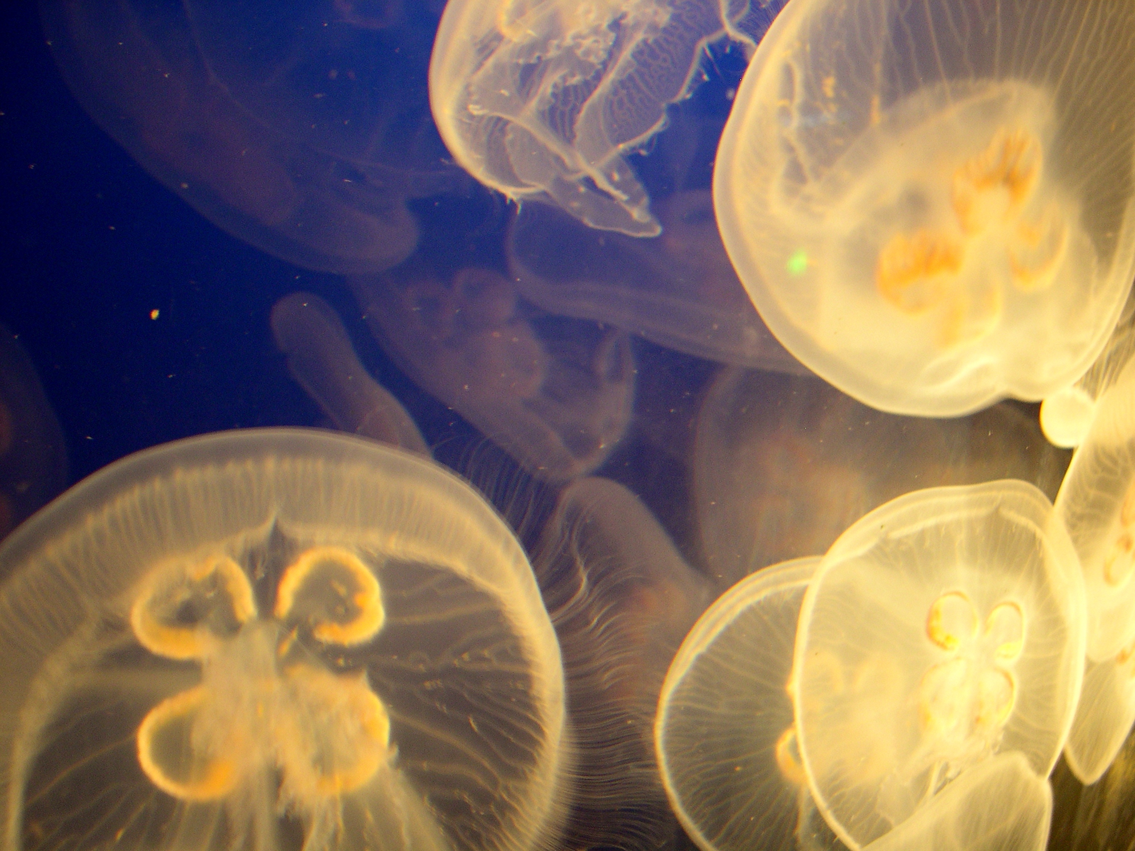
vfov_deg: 37.7
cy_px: 426
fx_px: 1246
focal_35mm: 38
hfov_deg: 49.0
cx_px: 568
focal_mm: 8
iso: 200
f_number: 2.8
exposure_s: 1/4.6
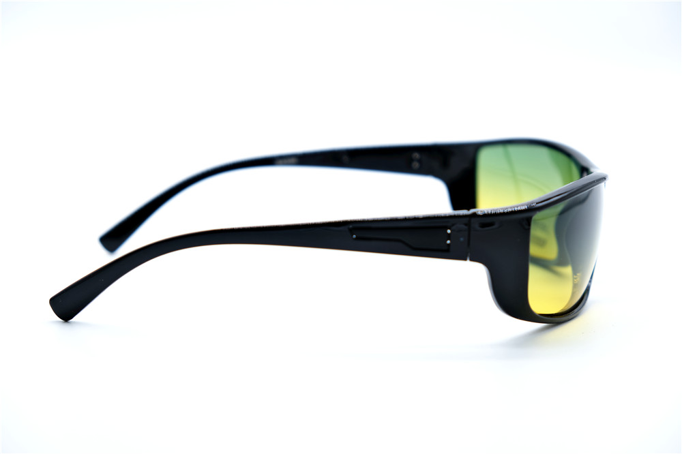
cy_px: 227
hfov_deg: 25.7
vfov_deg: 17.3
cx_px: 341
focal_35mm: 79
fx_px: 1496
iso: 160
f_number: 5
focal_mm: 52.7
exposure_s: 1/140
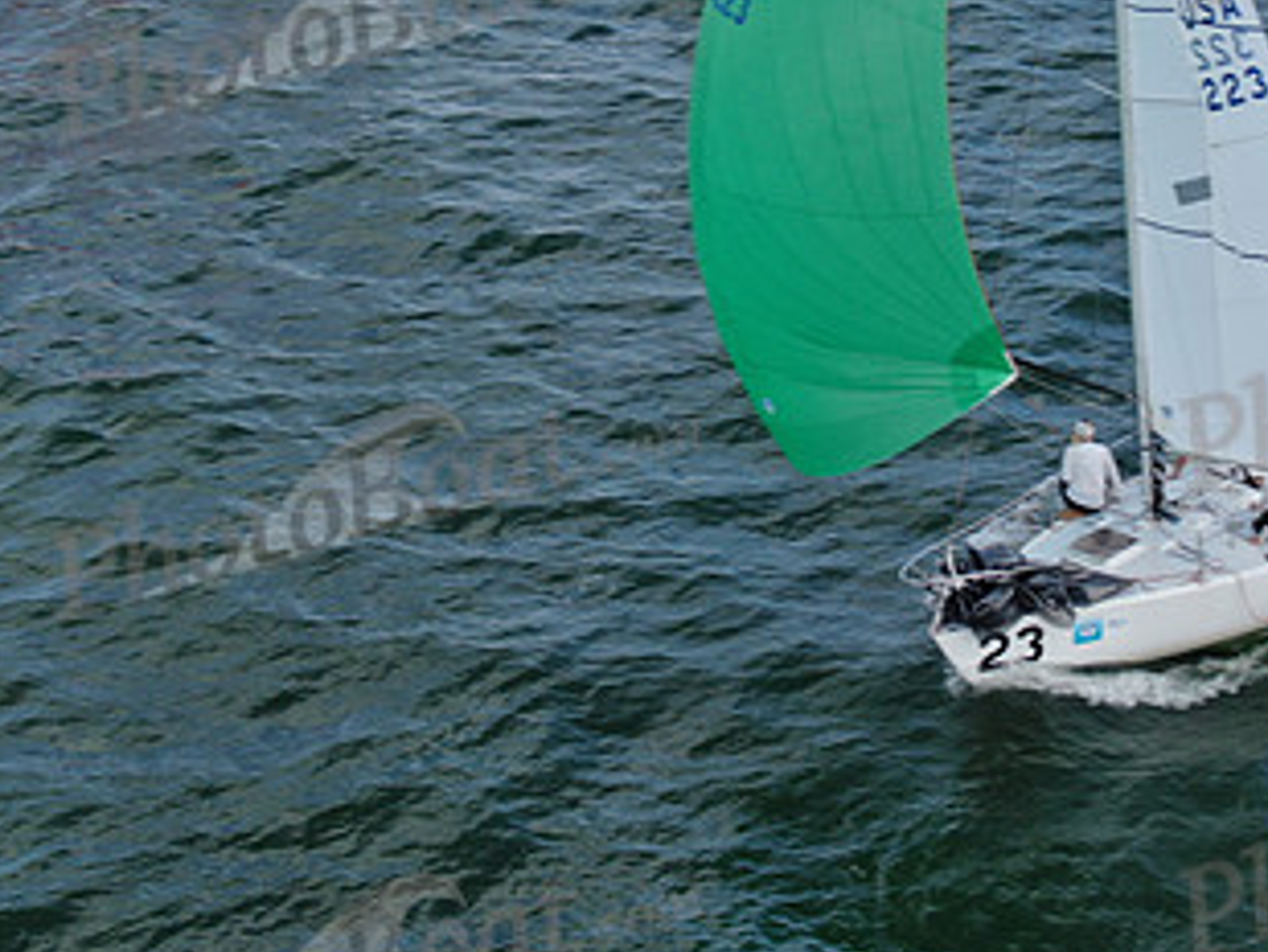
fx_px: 3298
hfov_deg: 21.6
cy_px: 195
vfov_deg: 16.3
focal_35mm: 90
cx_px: 944
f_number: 3.8
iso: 100
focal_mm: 8.6
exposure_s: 1/500
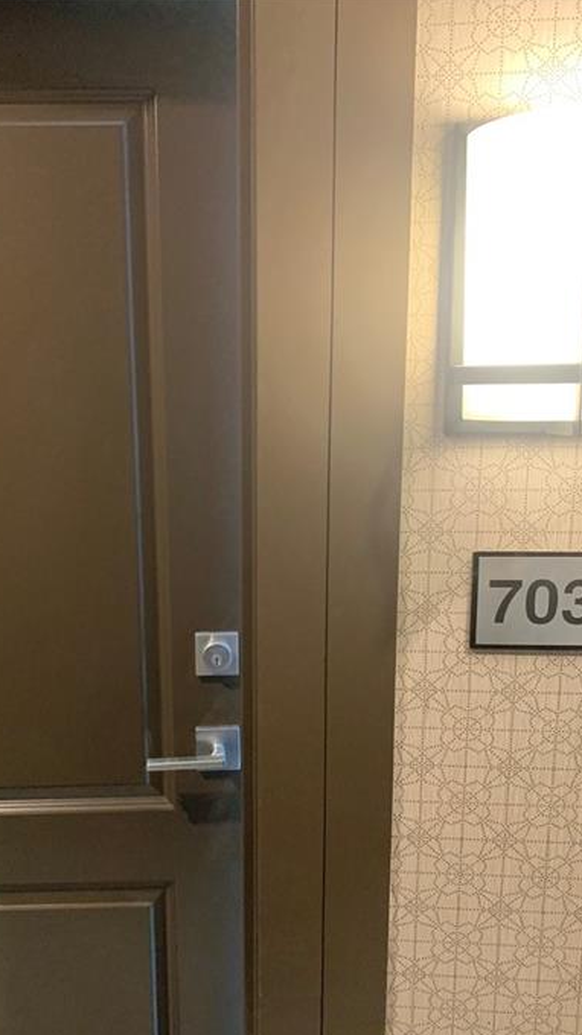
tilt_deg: -8.6
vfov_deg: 60.8
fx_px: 879
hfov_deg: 36.5
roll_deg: +0.8
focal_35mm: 32
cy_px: 580
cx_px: 222
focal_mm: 4.25
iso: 400
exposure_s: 1/40
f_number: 1.8
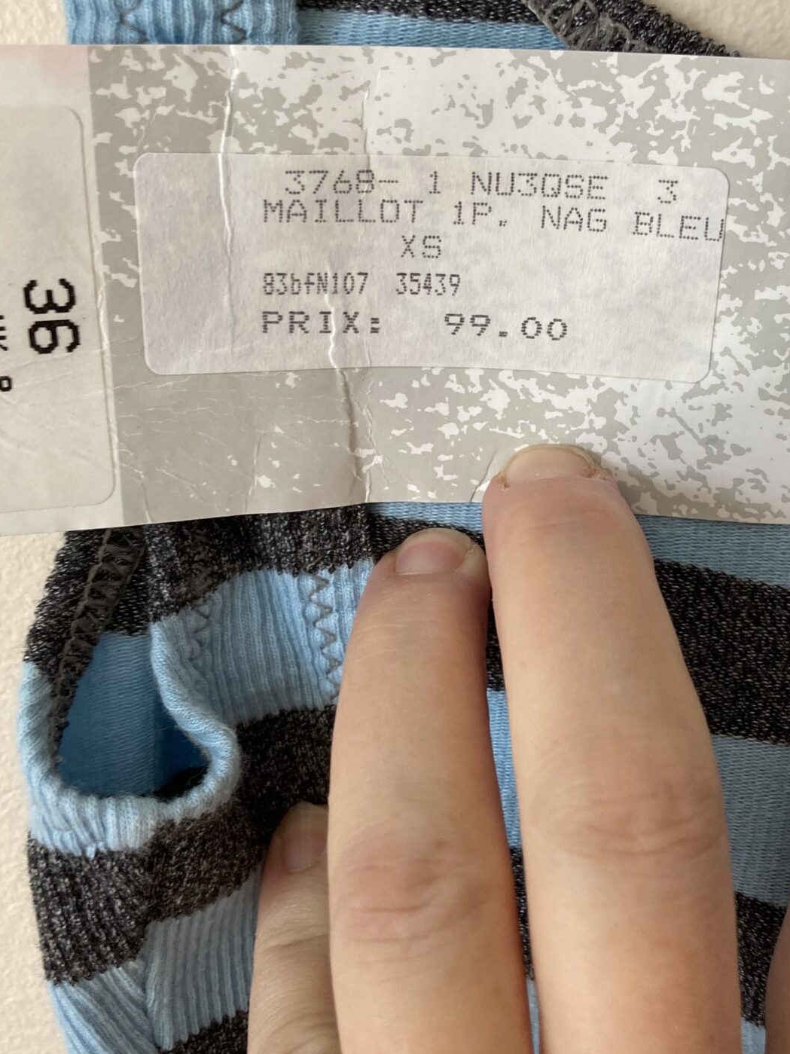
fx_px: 1248
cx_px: 493
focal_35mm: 41
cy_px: 478
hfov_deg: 34.9
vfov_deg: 45.7
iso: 64
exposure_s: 1/121
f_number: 1.8
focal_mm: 3.99
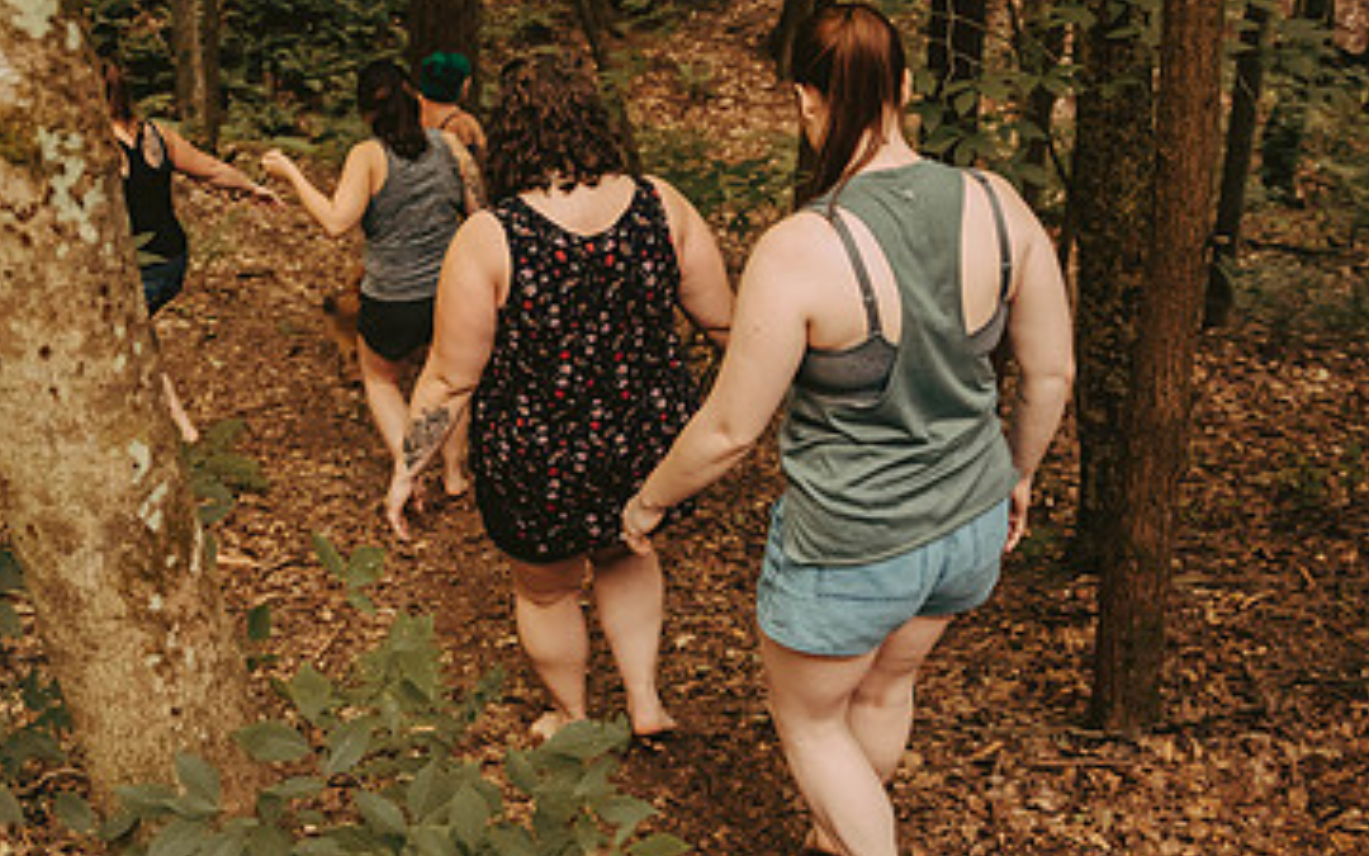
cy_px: 287
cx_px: 605
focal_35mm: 46
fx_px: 1716
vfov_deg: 27.8
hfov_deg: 43.4
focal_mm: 28
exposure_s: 1/160
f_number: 2.8
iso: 2500
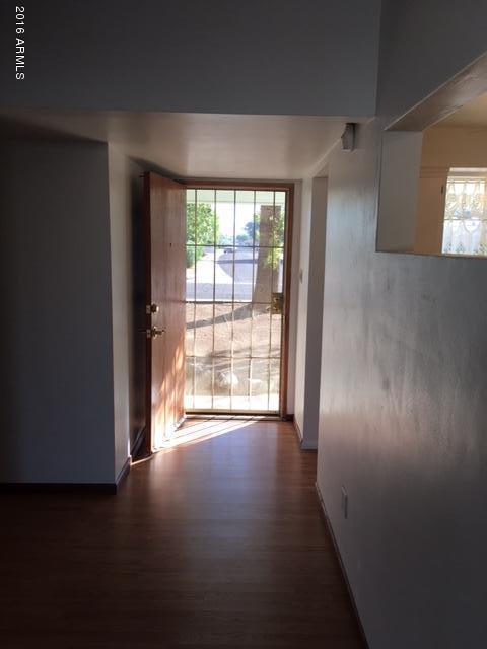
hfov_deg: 48.2
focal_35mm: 29
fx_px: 544
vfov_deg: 61.7
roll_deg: -1.0
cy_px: 324
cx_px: 244
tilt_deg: -8.7
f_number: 2.2
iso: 32
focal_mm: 4.15
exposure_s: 1/120
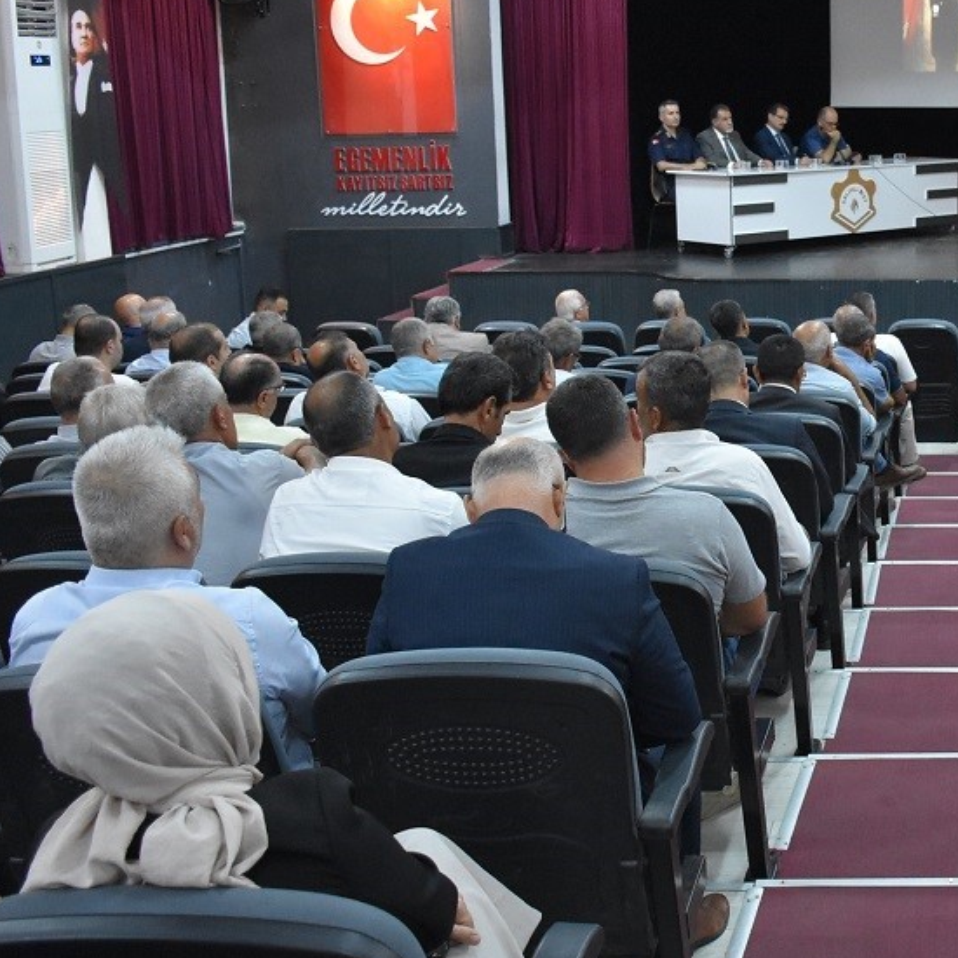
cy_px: 422
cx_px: 978
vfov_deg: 34.0
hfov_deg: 31.3
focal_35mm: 50
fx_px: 1566
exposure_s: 1/60
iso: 3200
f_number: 4
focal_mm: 18
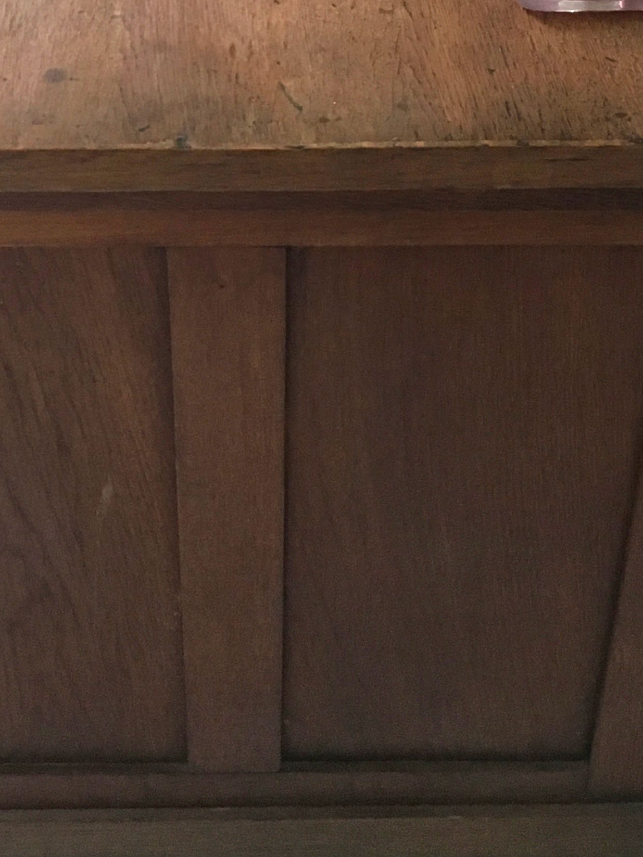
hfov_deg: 20.7
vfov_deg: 25.5
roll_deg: +1.3
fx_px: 1759
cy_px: -68
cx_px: 286
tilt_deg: -37.1
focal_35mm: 71
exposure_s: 1/30
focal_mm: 4.15
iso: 125
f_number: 2.2
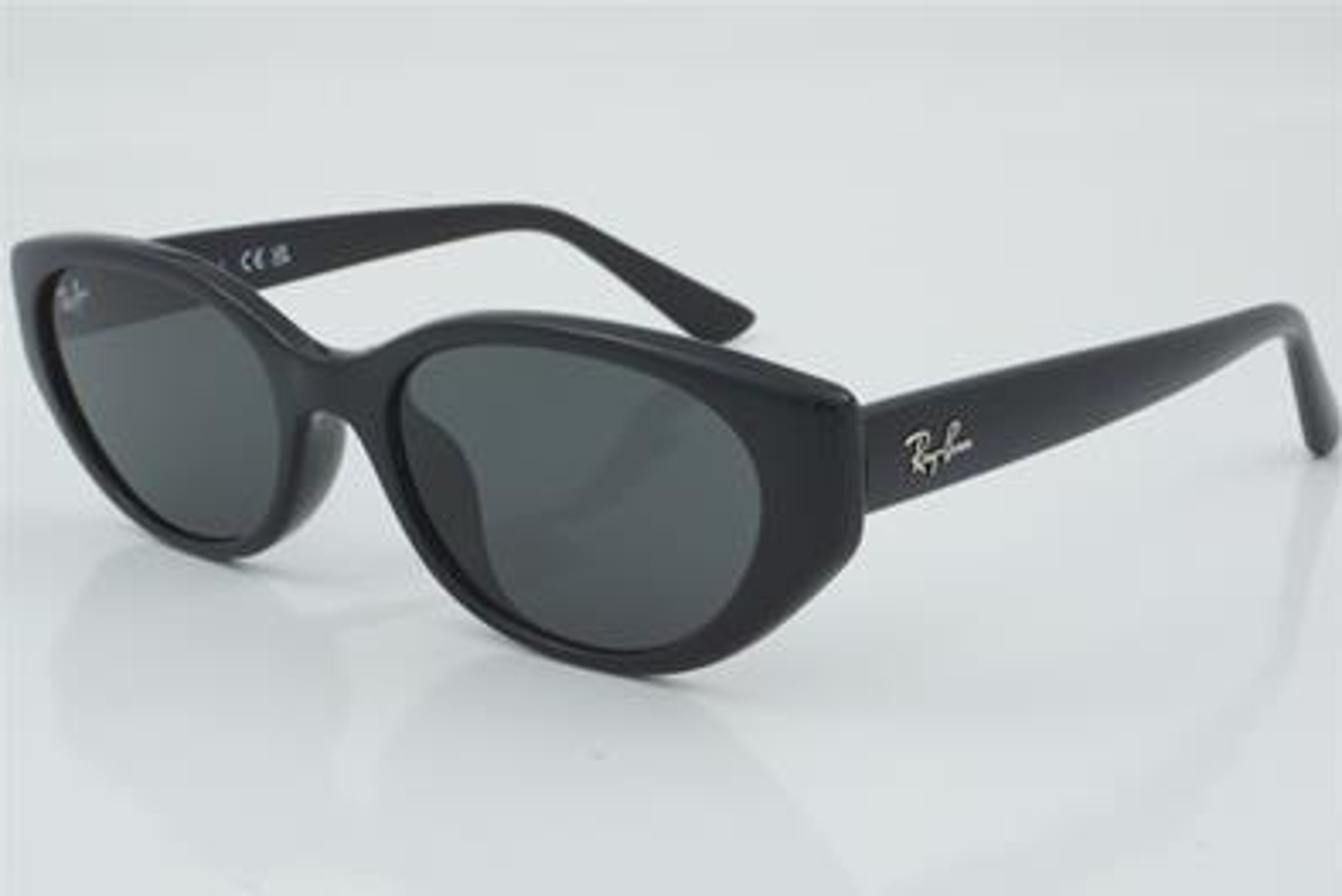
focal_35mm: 76
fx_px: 2834
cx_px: 678
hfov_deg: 26.6
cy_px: 450
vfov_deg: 18.0
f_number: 32
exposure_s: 1/3
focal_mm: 50
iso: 100
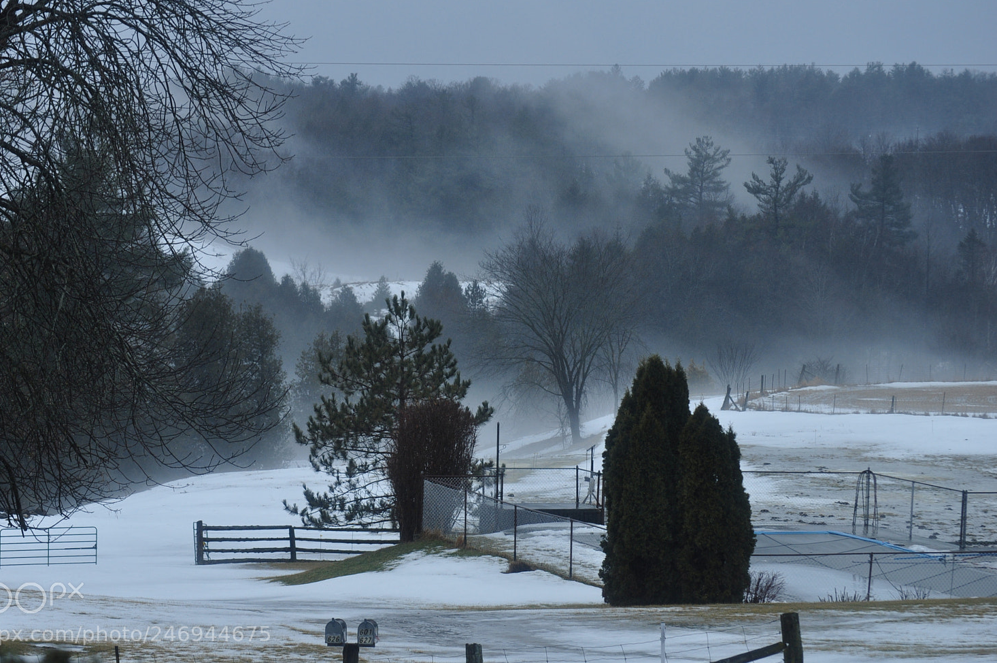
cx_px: 459
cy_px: 326
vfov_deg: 10.4
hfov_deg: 15.7
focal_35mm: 131
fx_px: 3624
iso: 200
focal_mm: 80
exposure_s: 1/250
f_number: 8
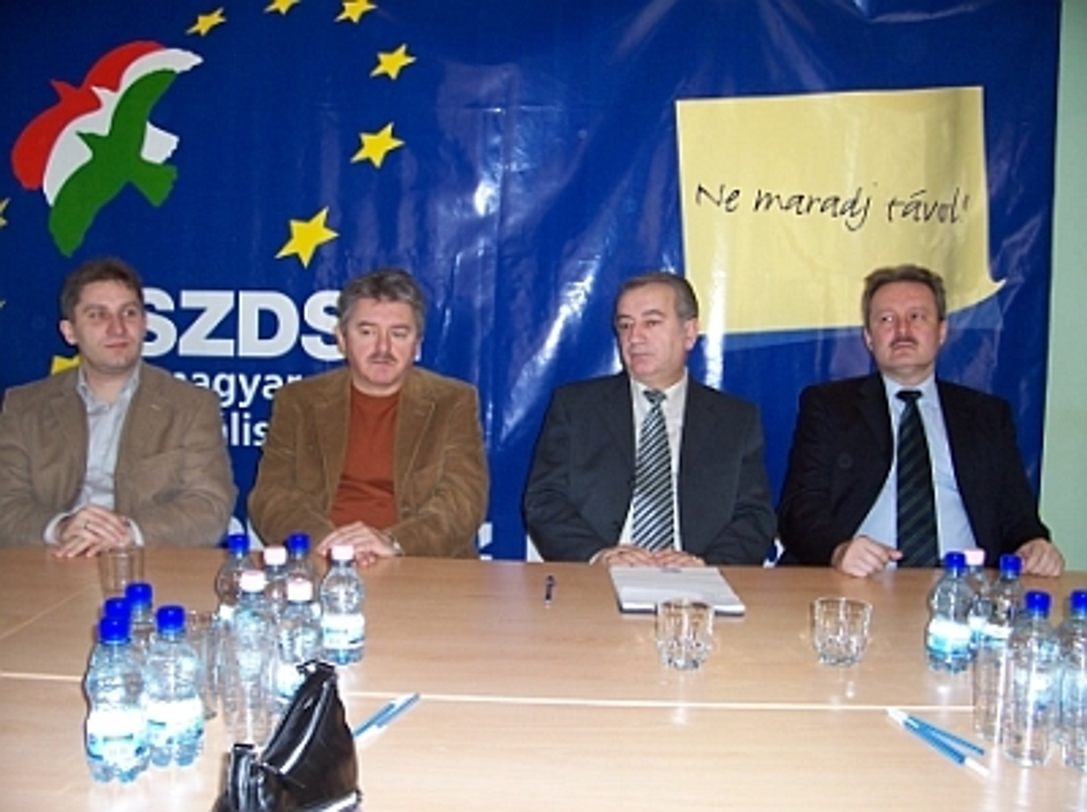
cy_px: 406
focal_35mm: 34
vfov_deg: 41.7
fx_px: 1066
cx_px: 544
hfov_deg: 54.0
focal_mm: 5.6
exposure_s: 1/60
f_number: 2.7
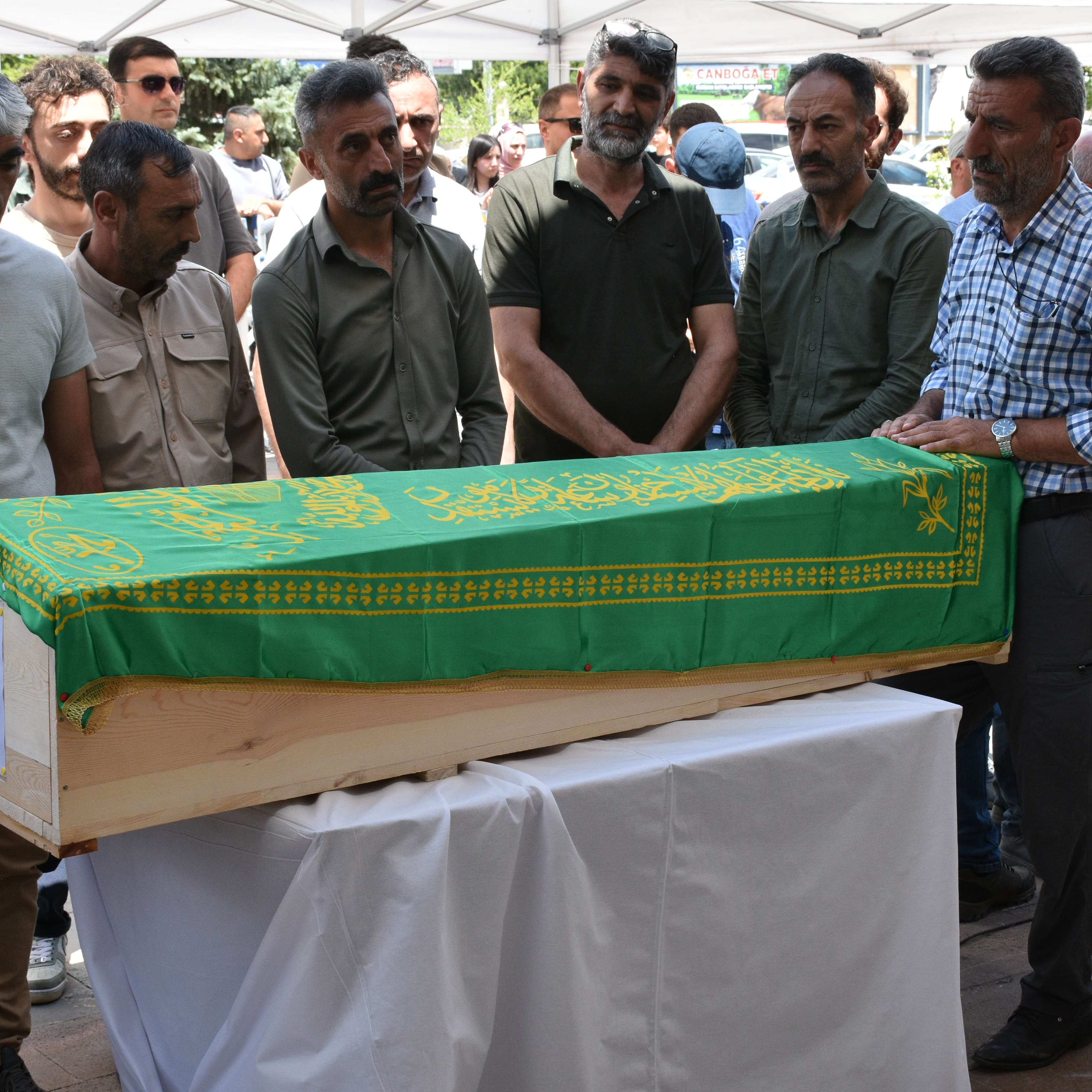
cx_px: 633
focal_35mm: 68
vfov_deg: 25.4
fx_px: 2427
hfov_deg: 25.3
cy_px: 571
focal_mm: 32
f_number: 9
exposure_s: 1/320
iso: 500
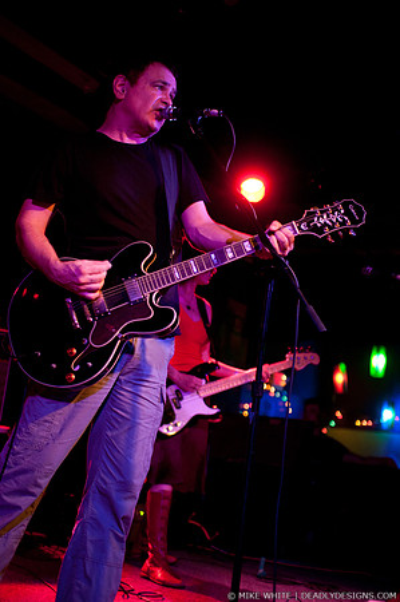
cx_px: 200
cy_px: 301
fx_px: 752
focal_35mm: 45
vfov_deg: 43.6
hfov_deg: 29.8
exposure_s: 1/100
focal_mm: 30
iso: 1000
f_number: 1.8
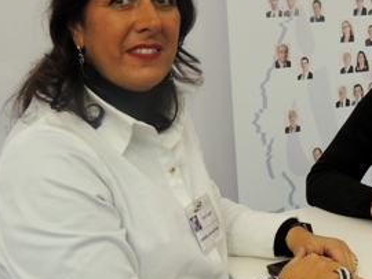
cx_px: 271
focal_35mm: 71
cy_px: 120
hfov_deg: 27.1
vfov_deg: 20.7
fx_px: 764
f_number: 3.1
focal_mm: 5.3
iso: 250
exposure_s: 1/30
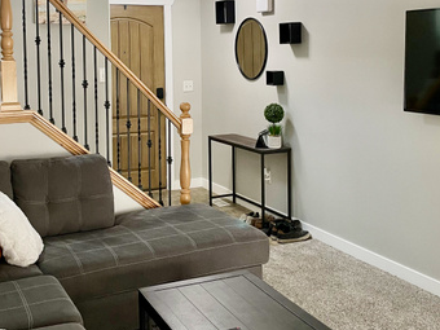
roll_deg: +1.2
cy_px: 98
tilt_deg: -3.6
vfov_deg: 29.4
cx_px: 215
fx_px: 623
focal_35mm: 49
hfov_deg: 38.9
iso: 200
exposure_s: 1/60
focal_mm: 4.2
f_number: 1.6
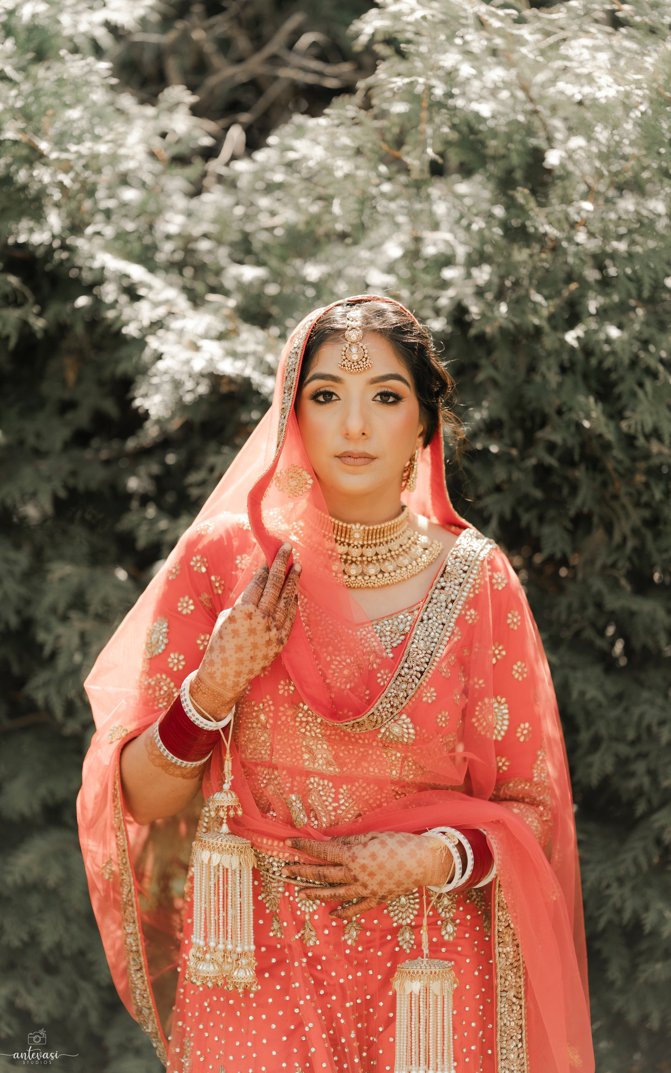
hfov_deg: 15.0
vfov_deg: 23.8
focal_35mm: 87
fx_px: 2546
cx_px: 336
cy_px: 536
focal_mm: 85
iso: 200
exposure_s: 1/320
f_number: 1.4
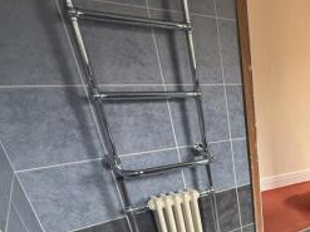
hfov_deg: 43.3
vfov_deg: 39.4
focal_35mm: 33
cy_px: 215
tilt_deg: -27.3
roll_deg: -3.4
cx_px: 339
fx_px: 295
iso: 320
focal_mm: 2.22
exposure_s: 1/99
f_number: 2.2
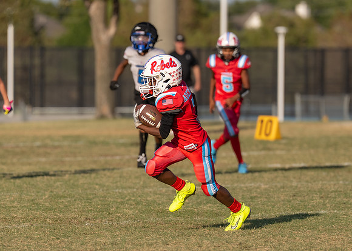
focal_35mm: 433
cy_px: 152
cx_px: 159
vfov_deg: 3.3
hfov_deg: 4.7
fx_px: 4331
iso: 125
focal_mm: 200
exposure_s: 1/3200
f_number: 3.2
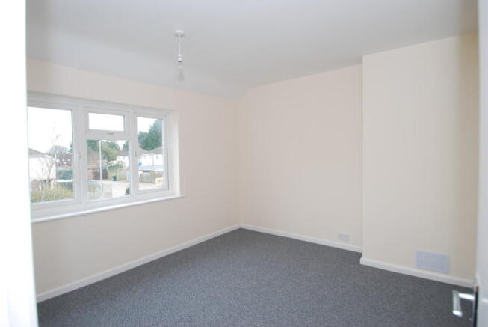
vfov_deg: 67.5
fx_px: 244
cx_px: 244
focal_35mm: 18
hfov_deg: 89.9
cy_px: 164
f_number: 4.5
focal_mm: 12
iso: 200
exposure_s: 1/80
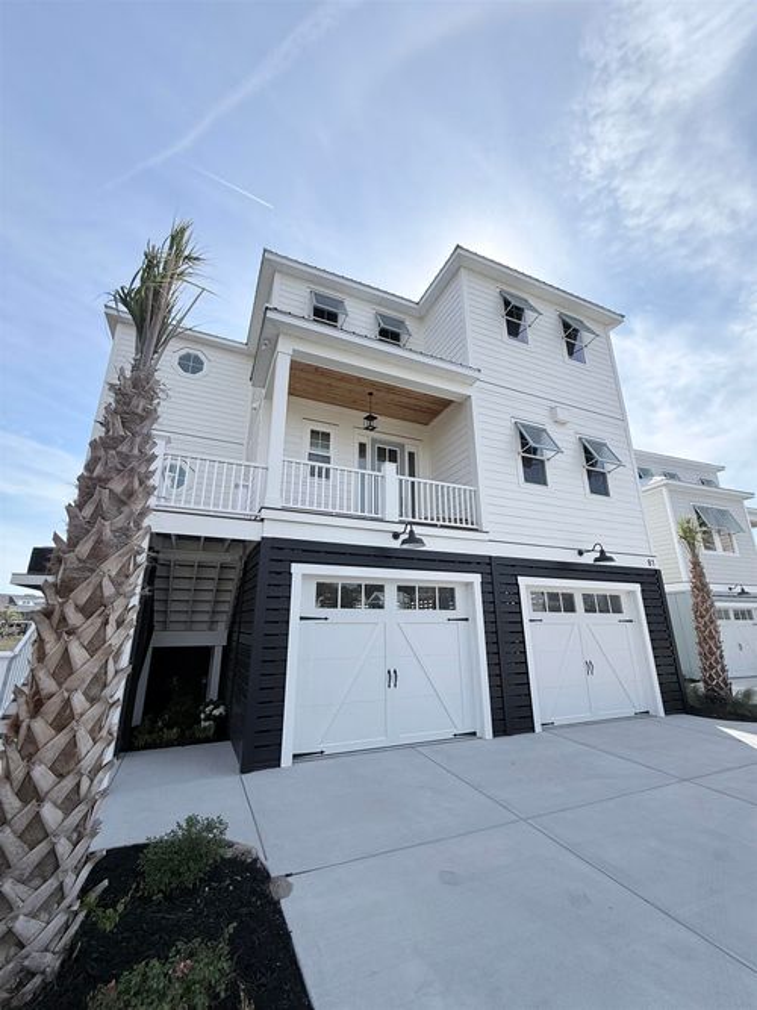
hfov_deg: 85.7
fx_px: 408
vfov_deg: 102.1
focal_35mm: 14
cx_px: 378
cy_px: 505
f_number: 2.2
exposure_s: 1/1795
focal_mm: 2.22
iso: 64
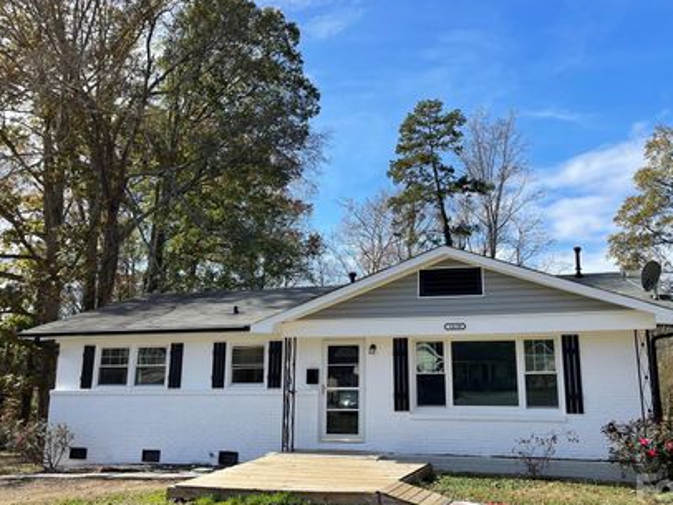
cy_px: 243
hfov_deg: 56.6
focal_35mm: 32
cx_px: 378
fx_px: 623
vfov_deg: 44.2
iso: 32
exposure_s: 1/2660
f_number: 1.6
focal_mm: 5.1
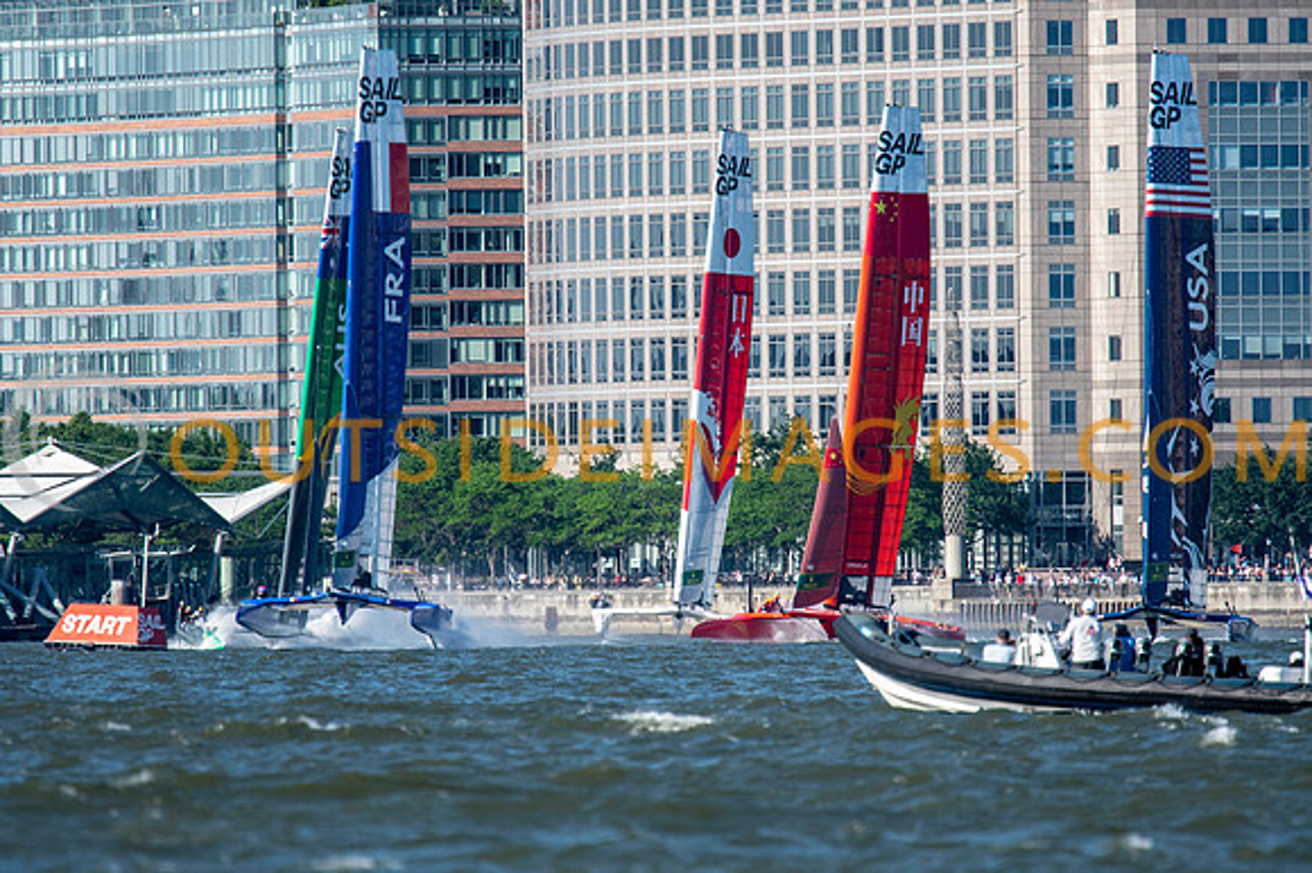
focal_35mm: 630
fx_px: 22959
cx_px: 656
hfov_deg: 3.3
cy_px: 436
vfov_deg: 2.2
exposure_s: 1/1600
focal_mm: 420
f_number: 5.6
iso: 500
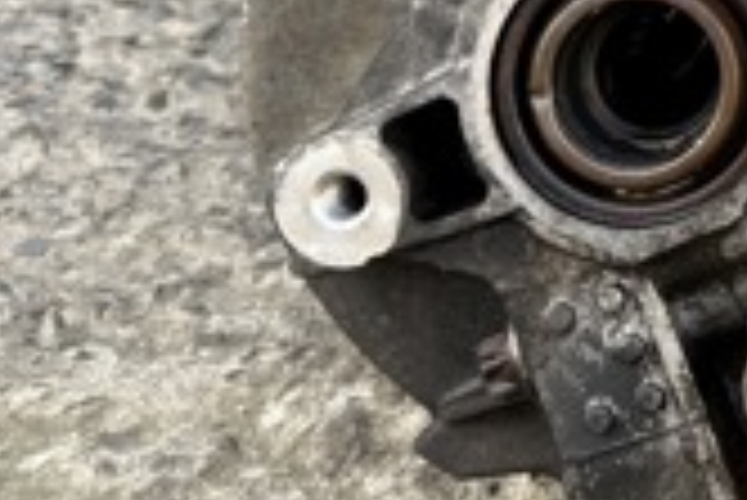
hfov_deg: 18.7
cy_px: -266
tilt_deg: -9.2
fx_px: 1994
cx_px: 1125
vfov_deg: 13.4
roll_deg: +1.6
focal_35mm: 96
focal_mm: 6.76
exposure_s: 1/121
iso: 64
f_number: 1.78
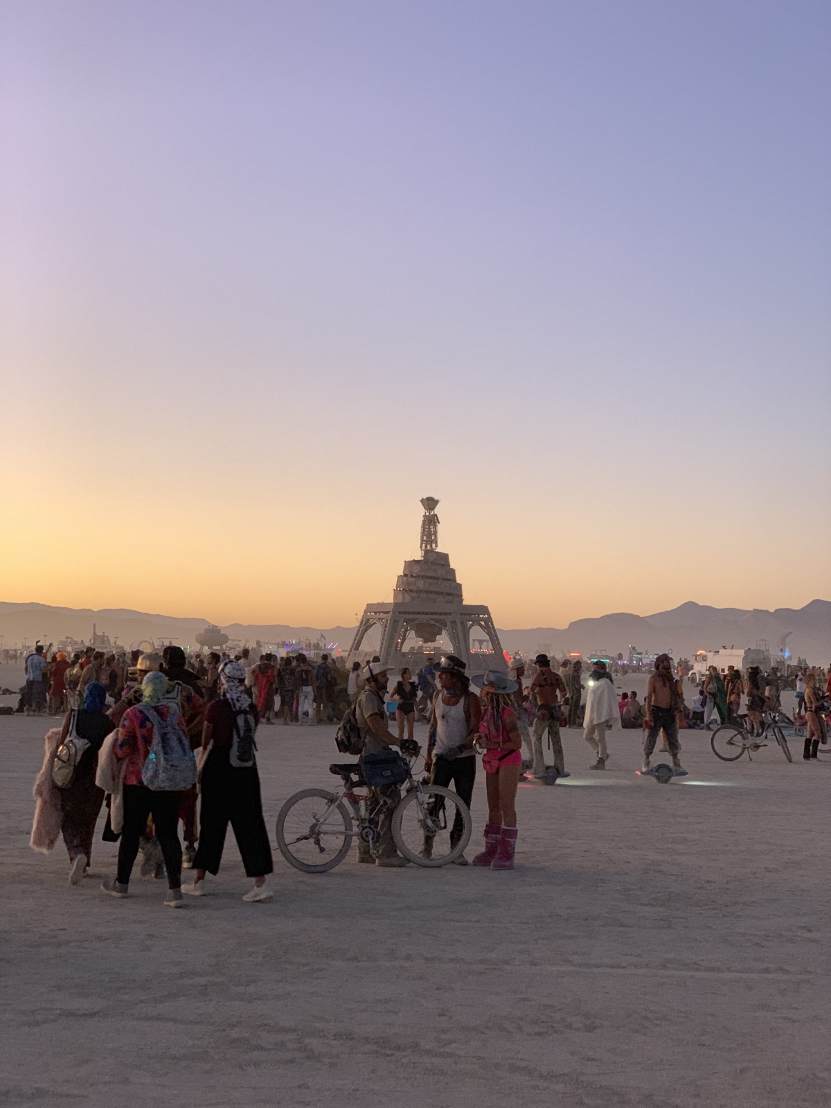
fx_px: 1664
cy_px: 554
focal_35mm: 52
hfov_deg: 28.0
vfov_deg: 36.8
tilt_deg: +4.1
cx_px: 416
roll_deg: -1.3
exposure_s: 1/60
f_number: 2.4
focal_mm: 6
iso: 125
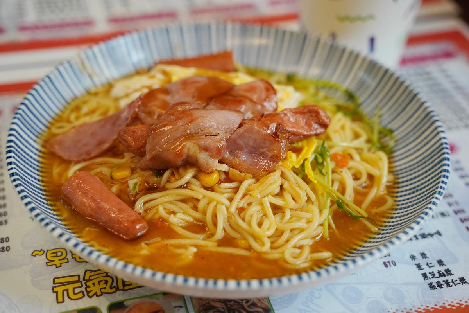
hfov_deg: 34.5
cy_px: 156
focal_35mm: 58
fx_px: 756
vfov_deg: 23.4
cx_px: 234
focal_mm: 58
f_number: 4
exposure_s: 1/160
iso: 1600
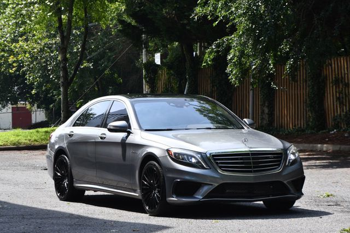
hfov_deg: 15.2
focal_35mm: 135
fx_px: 1313
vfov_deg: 10.2
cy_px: 116
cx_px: 175
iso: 160
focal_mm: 90
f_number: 8
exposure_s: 1/250
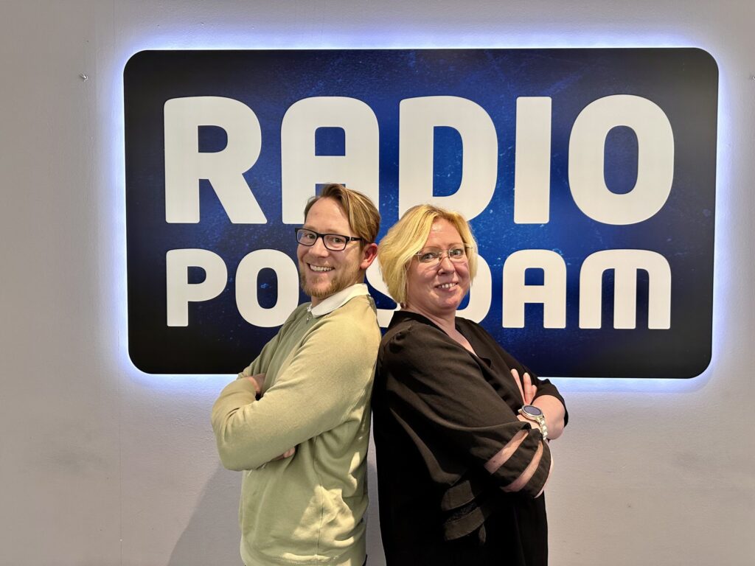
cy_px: 283
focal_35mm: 24
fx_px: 523
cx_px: 378
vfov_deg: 56.8
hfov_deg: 71.6
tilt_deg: -1.7
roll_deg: -0.5
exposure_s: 1/50
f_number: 1.78
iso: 200
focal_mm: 6.86
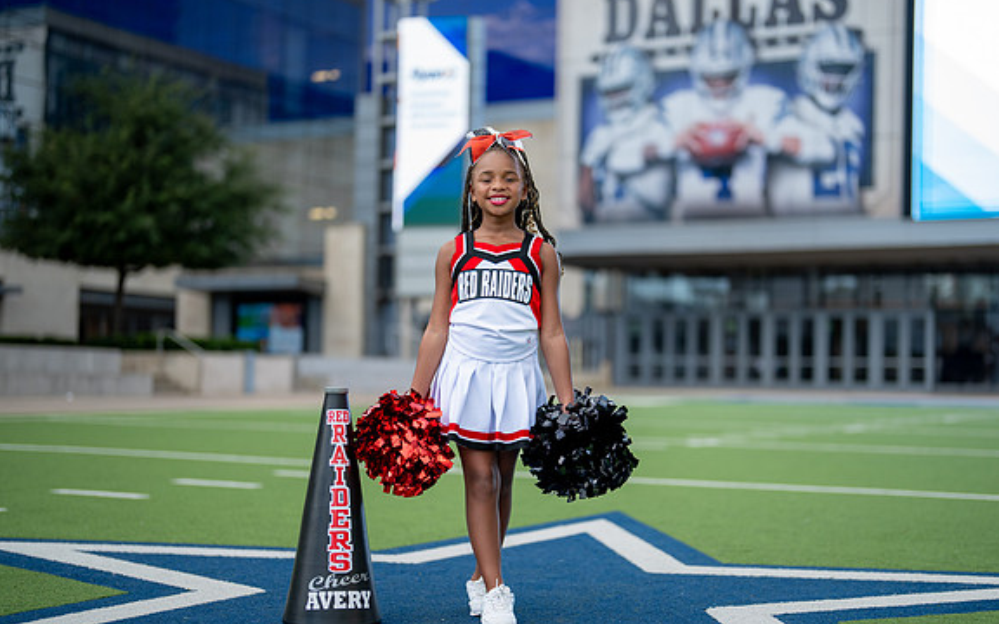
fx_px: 1579
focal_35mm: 58
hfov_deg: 35.1
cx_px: 548
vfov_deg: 22.4
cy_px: 343
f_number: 1.2
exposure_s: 1/1250
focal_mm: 50
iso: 160
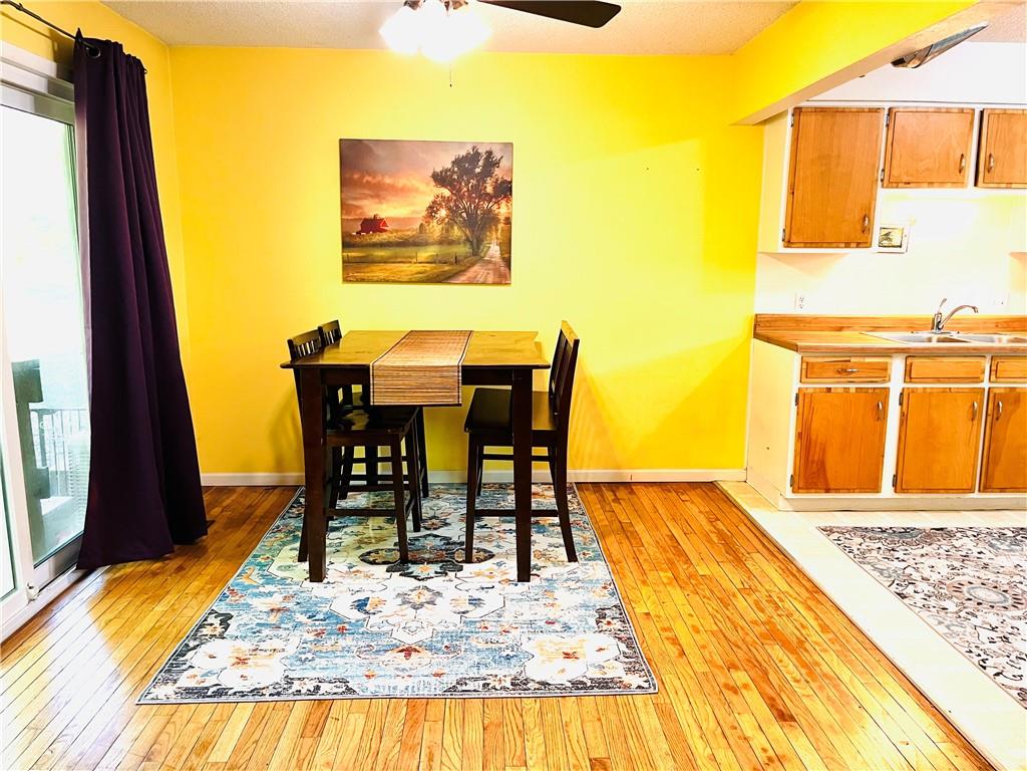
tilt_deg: -9.7
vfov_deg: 53.1
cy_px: 386
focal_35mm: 26
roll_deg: -0.1
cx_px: 514
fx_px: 771
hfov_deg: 67.3
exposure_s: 1/60
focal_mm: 5.1
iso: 200
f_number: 1.6
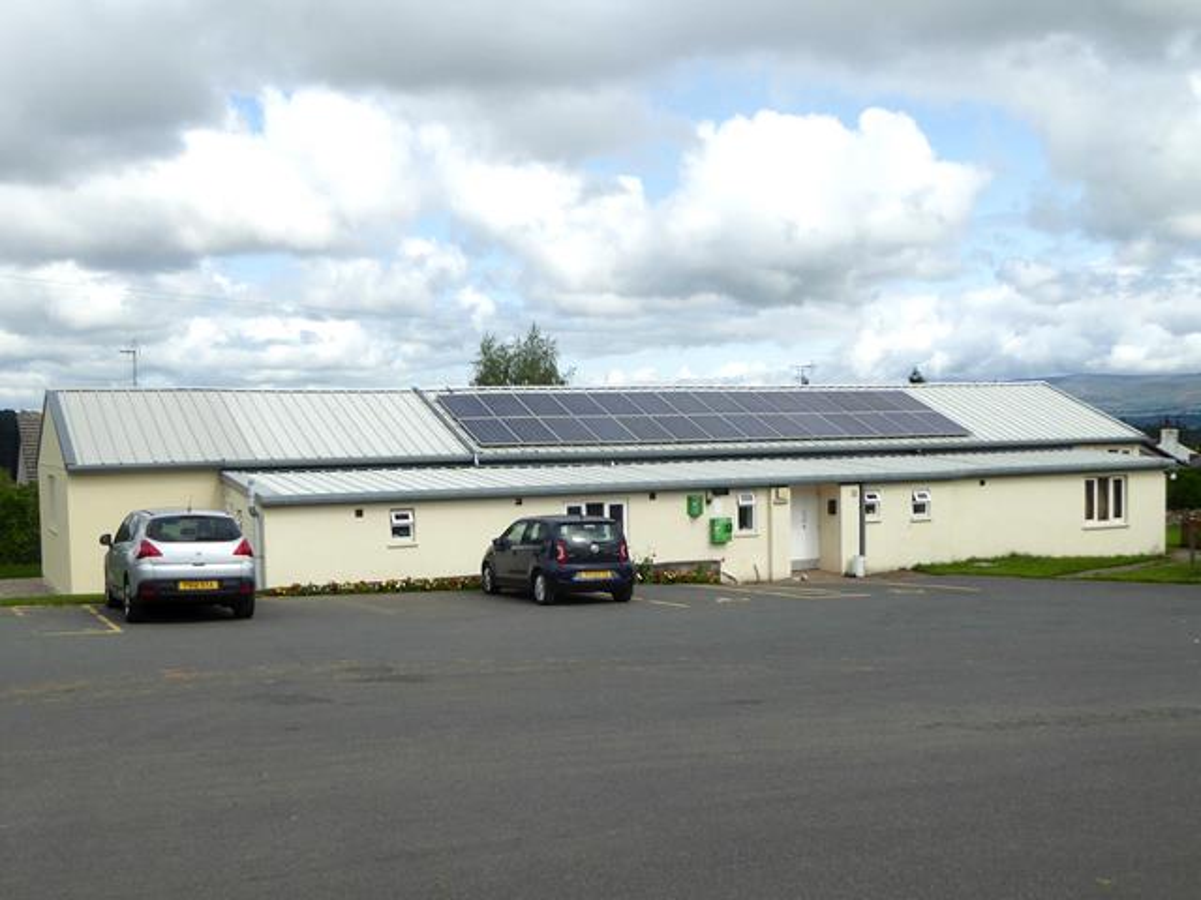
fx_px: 1180
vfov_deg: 41.8
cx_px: 600
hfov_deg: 54.0
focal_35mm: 34
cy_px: 450
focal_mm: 5.8
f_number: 3.6
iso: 100
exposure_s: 1/1300
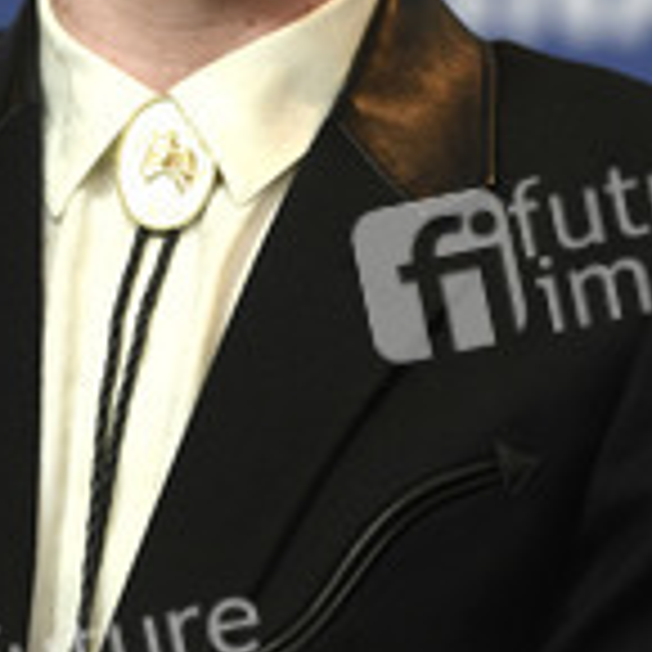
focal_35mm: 468
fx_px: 9973
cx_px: 175
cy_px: 31
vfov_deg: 3.7
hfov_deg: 3.7
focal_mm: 200
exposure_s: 1/320
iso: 1250
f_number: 3.5
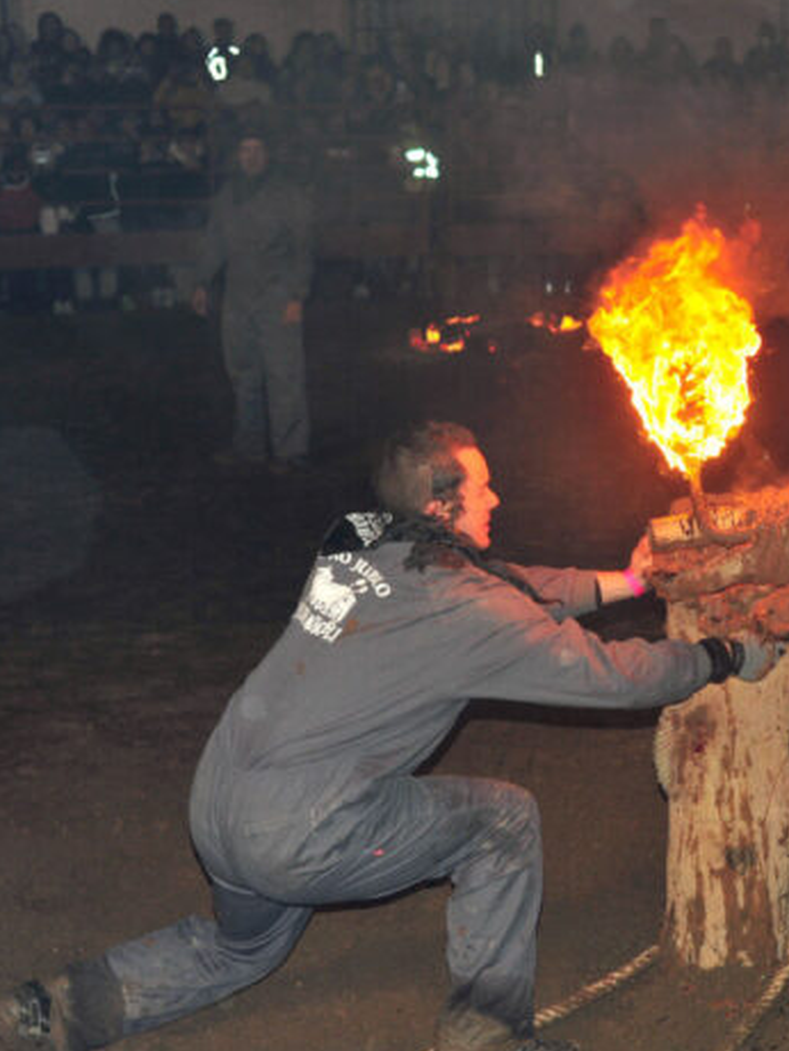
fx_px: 2430
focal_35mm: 80
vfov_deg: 24.4
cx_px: 816
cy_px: 564
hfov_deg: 17.9
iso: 800
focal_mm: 50
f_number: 3.5
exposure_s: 1/250
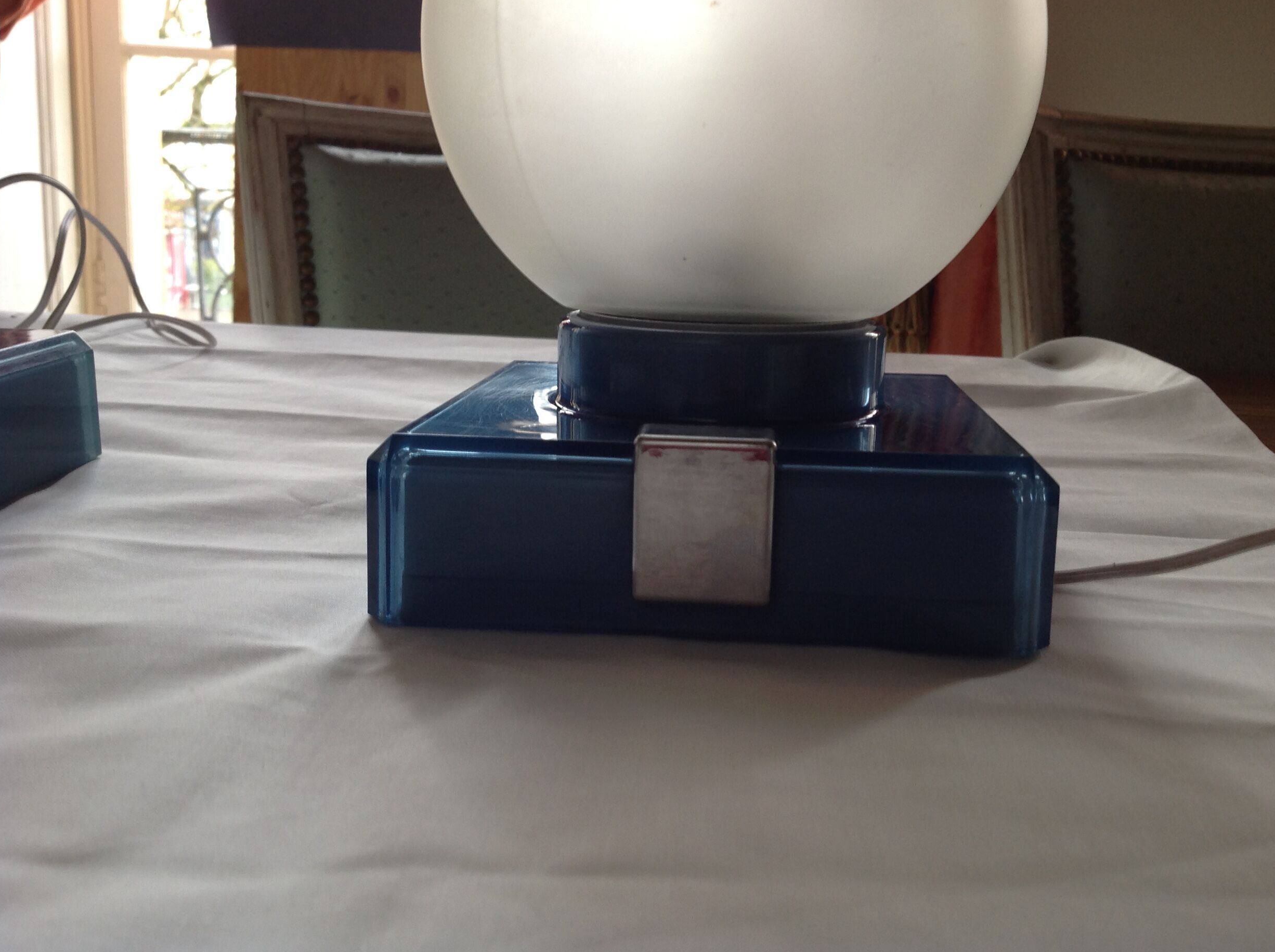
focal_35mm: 37
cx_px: 662
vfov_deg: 38.6
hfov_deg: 50.2
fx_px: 1361
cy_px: 475
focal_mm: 4.28
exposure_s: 1/20
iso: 50
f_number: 2.4
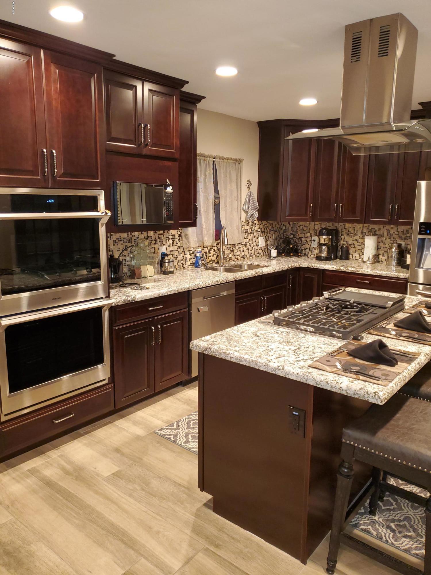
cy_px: 288
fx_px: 432
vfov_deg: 67.3
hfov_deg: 53.1
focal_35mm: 26
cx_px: 216
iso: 125
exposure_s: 1/14
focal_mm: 4.3
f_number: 1.5
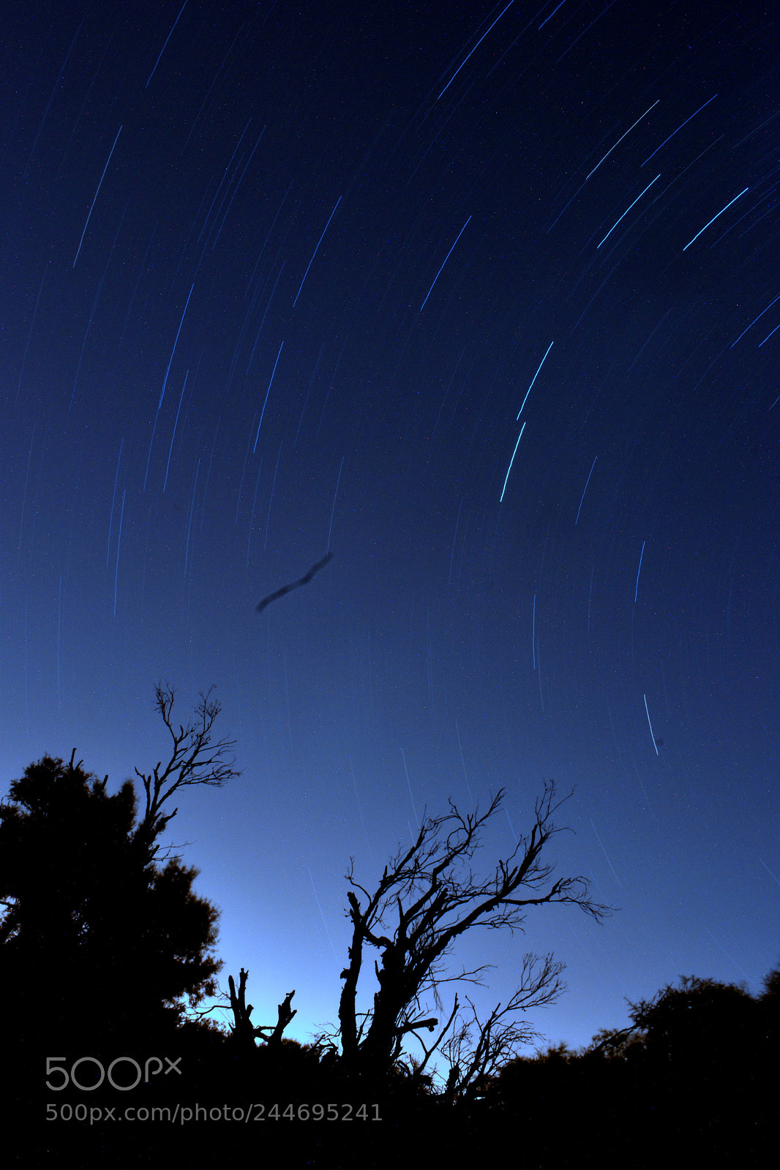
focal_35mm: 33
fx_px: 1073
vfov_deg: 57.2
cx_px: 390
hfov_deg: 40.0
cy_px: 585
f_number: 25
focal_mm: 22
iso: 100
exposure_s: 2130
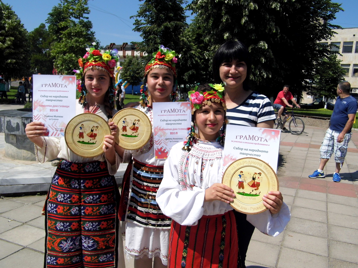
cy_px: 134
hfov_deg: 61.7
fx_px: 300
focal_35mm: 29
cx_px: 179
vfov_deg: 48.2
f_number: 9.2
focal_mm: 5.2
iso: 100
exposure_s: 1/320
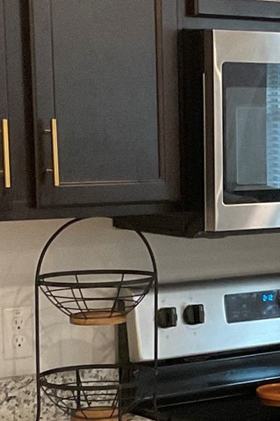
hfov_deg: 10.3
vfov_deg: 15.8
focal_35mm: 129
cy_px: 324
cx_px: 408
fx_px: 1506
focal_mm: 3
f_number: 1.8
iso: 200
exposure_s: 1/60
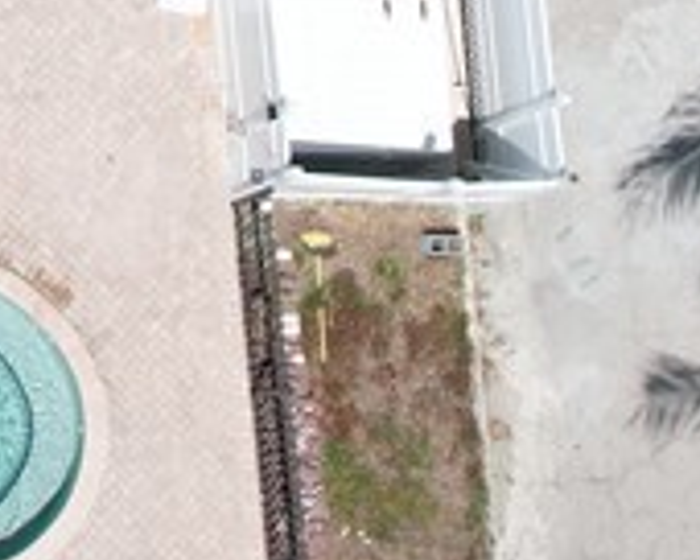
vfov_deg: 10.9
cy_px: -441
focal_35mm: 132
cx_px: -572
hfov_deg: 13.1
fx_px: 2735
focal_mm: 8.38
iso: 130
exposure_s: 1/4000
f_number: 2.8
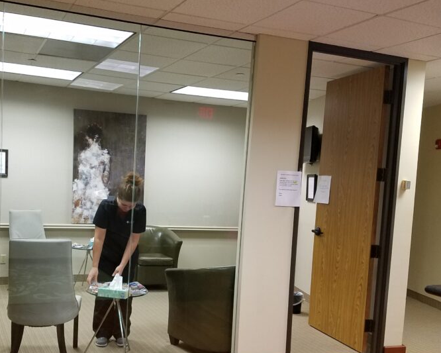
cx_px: 167
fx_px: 509
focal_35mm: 39
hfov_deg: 46.4
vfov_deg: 38.2
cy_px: 200
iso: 160
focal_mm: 4.2
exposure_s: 1/40
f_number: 1.7
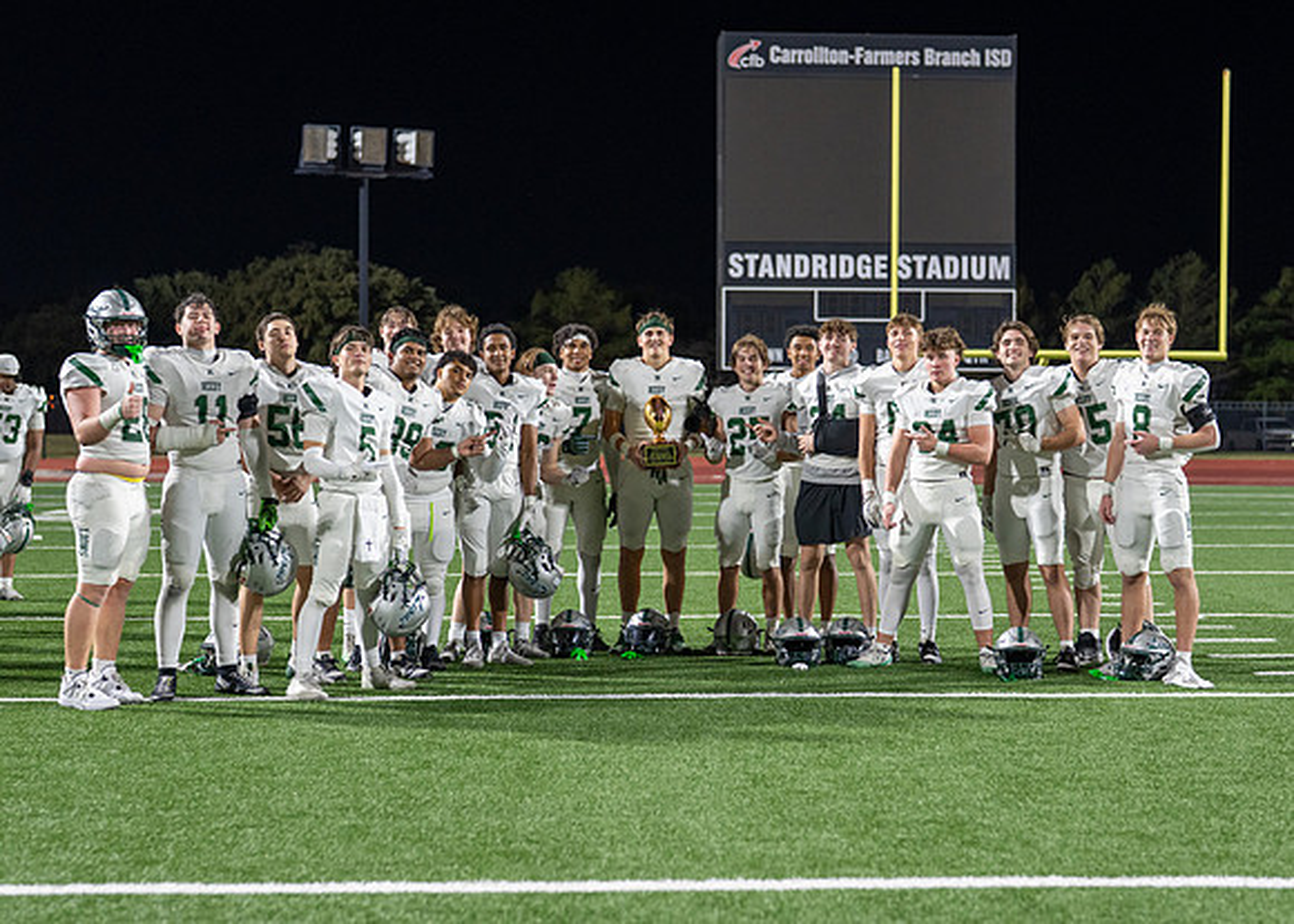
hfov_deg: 29.3
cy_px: 506
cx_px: 678
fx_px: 2472
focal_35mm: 67
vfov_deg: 21.2
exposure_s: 1/500
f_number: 2
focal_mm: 50
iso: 1000
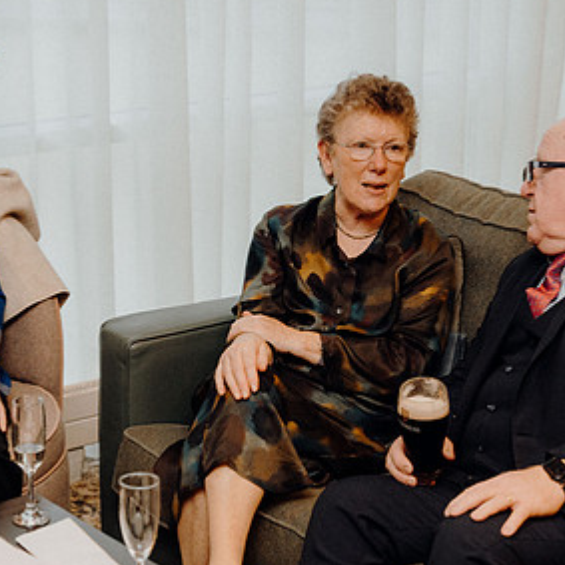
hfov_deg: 18.5
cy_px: 308
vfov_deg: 18.5
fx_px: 1736
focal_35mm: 94
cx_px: 234
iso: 3200
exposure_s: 1/160
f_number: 3.5
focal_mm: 54
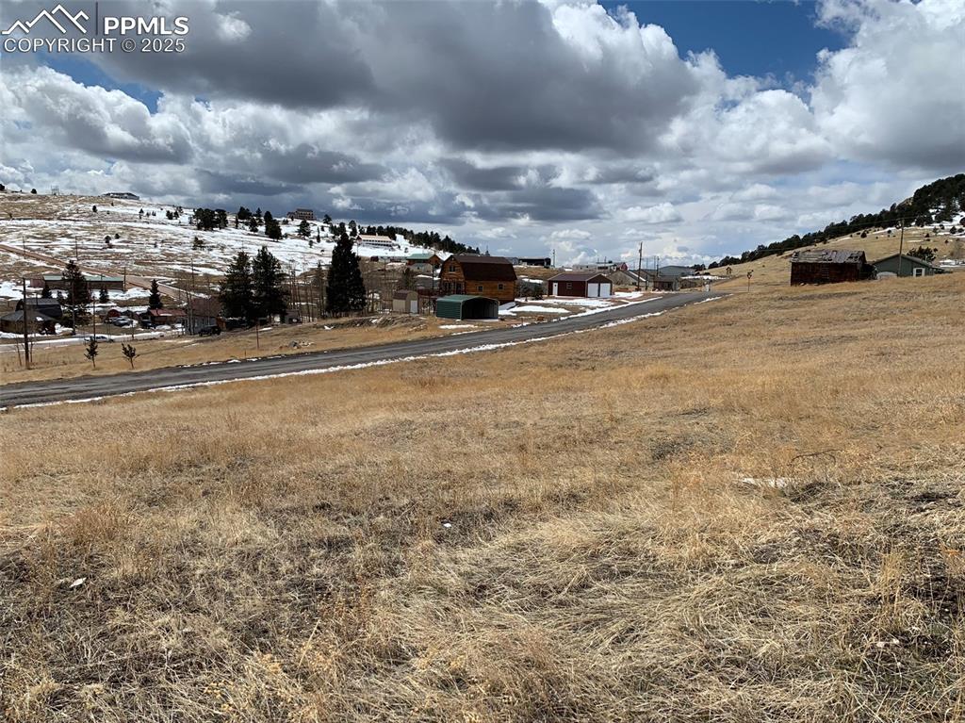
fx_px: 724
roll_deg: -1.1
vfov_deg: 53.0
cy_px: 362
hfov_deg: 67.3
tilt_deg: -6.5
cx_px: 482
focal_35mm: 26
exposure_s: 1/4902
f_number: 1.8
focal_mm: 4.25
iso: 25
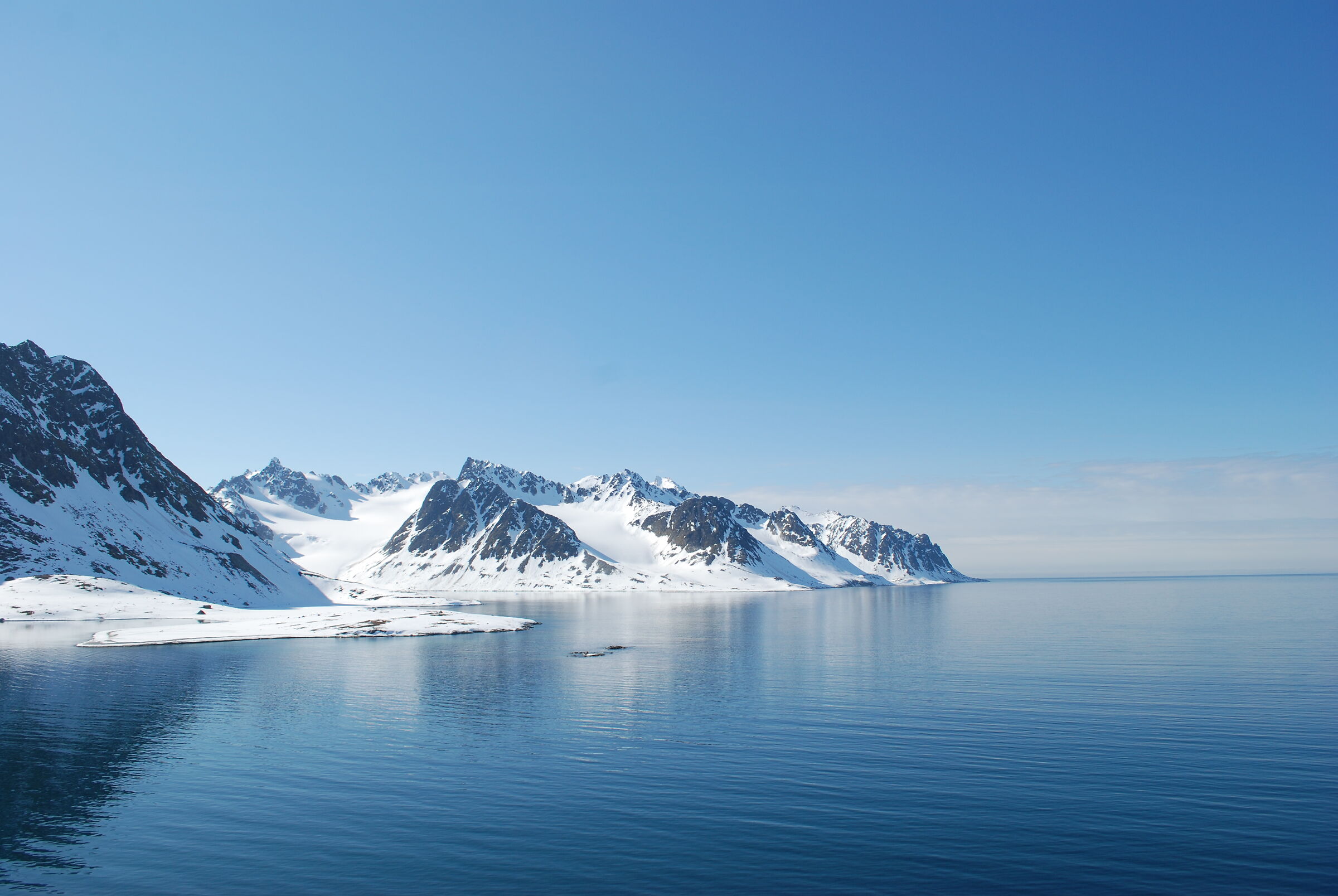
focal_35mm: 27
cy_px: 448
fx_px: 1005
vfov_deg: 48.1
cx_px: 669
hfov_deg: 67.3
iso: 100
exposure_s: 1/320
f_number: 9
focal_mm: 18
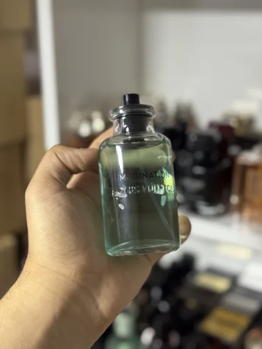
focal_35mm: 48
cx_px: 131
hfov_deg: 30.3
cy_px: 174
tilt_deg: -19.5
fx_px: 484
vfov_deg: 39.6
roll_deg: -0.2
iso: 200
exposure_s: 1/50
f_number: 1.78
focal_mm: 6.76
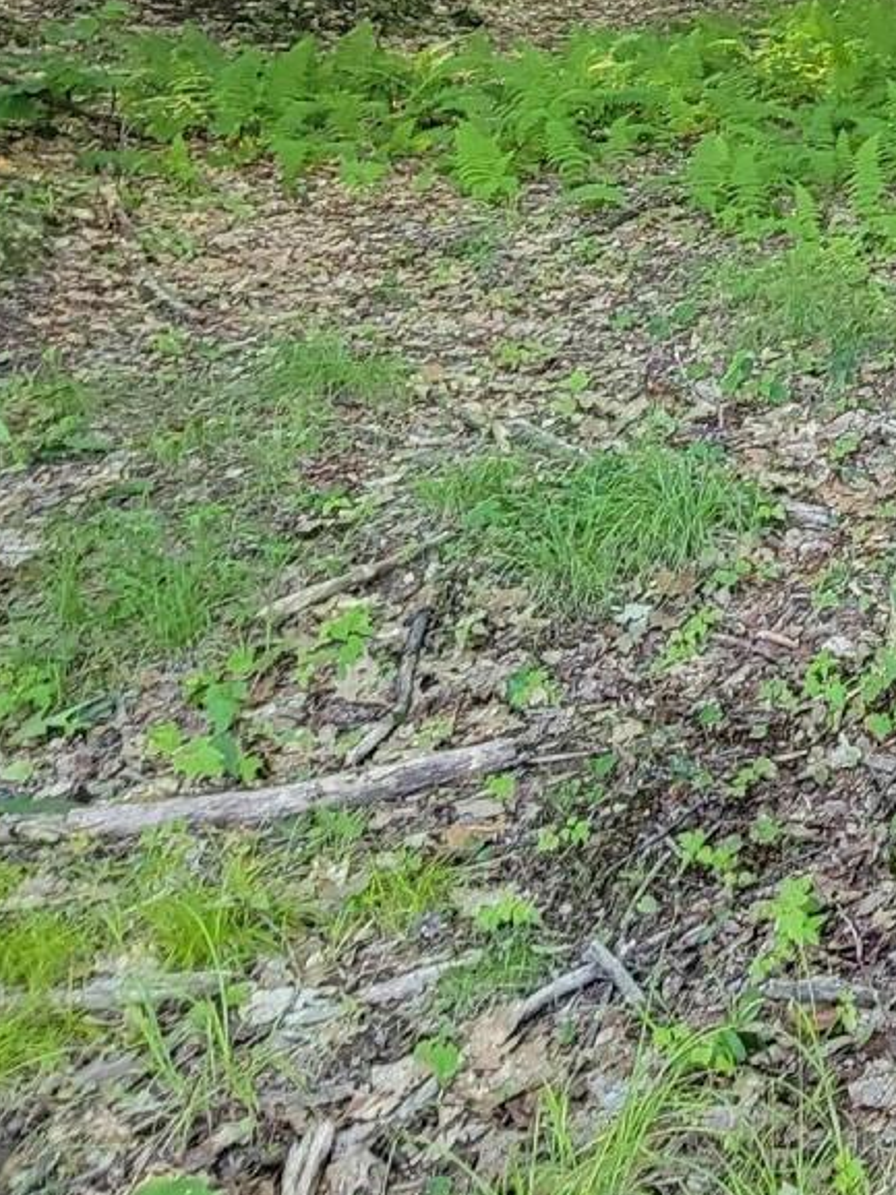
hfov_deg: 24.1
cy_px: 101
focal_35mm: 45
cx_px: 1395
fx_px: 1554
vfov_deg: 38.9
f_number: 2.2
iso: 160
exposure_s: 1/60
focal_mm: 2.2
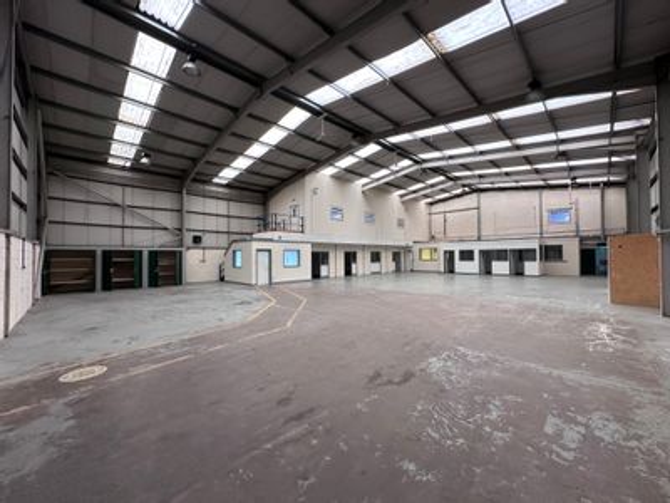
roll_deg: +0.2
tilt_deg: +1.1
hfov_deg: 102.1
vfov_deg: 85.7
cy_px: 252
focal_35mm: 14
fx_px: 271
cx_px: 335
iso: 250
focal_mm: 2.22
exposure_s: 1/99
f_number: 2.2
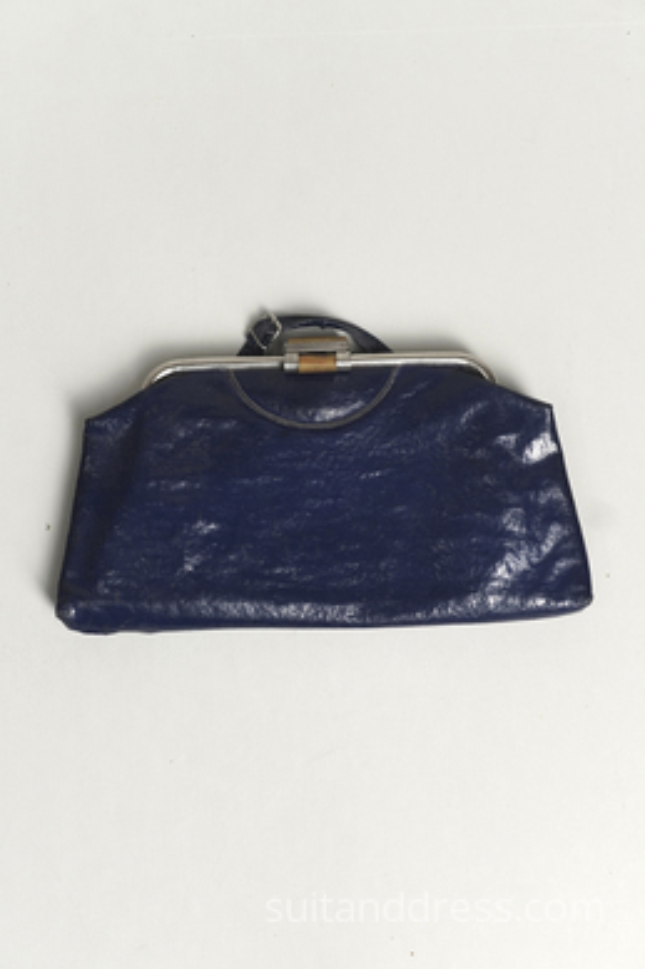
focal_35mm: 48
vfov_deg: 41.1
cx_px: 322
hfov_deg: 28.1
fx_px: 1291
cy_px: 484
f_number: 5
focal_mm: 32
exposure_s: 1/60
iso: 400
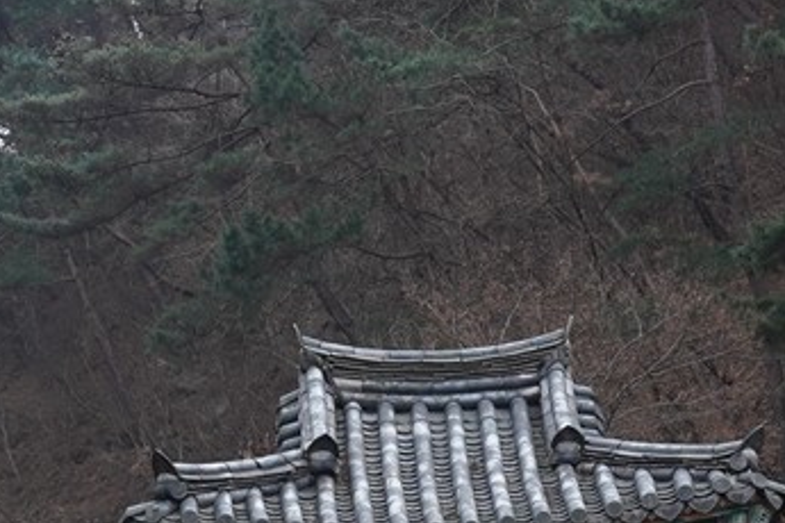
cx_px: 114
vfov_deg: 7.8
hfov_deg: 12.2
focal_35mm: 168
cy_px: 1071
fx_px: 3663
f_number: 9
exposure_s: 1/100
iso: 400
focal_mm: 29
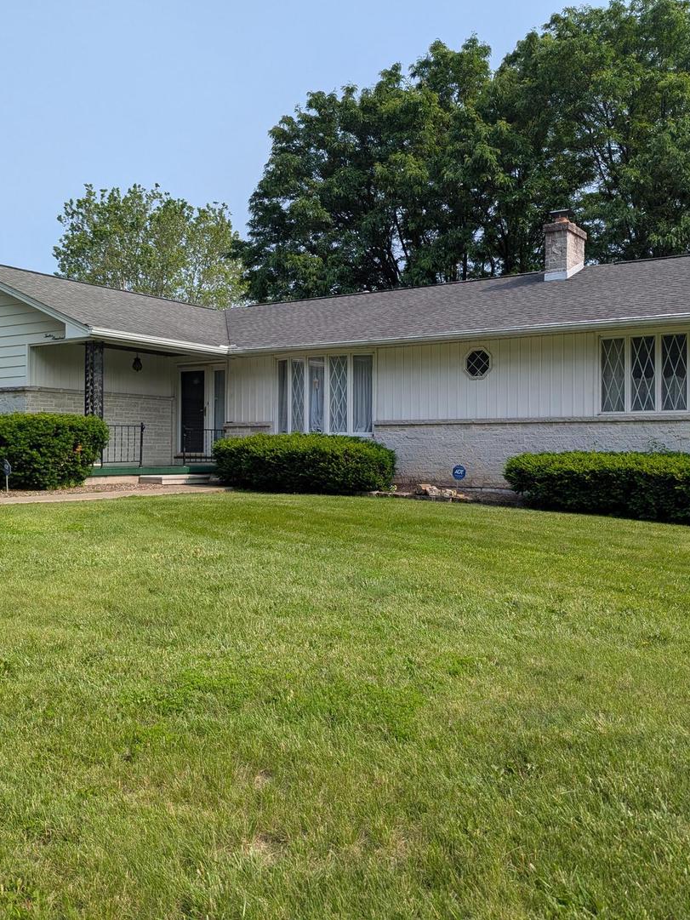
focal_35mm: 32
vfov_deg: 56.8
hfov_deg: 44.1
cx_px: 395
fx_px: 850
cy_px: 460
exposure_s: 1/2137
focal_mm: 6.81
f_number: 1.85
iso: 47
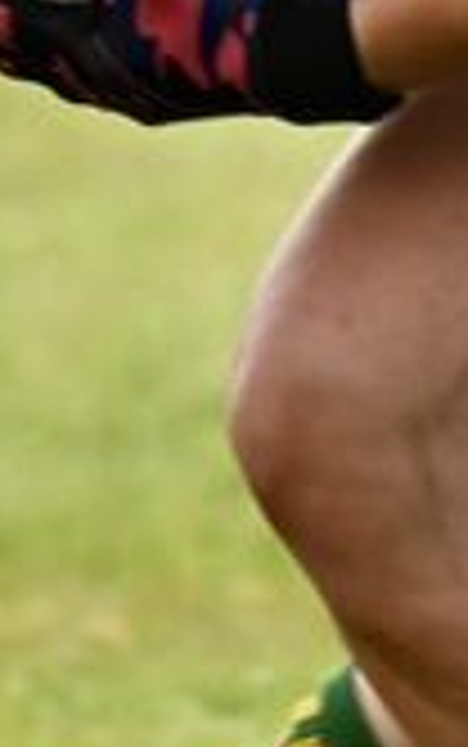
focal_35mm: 4428
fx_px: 90207
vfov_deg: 0.5
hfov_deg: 0.3
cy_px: -702
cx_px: 958
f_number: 6.3
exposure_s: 1/1000
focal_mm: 600
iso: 720
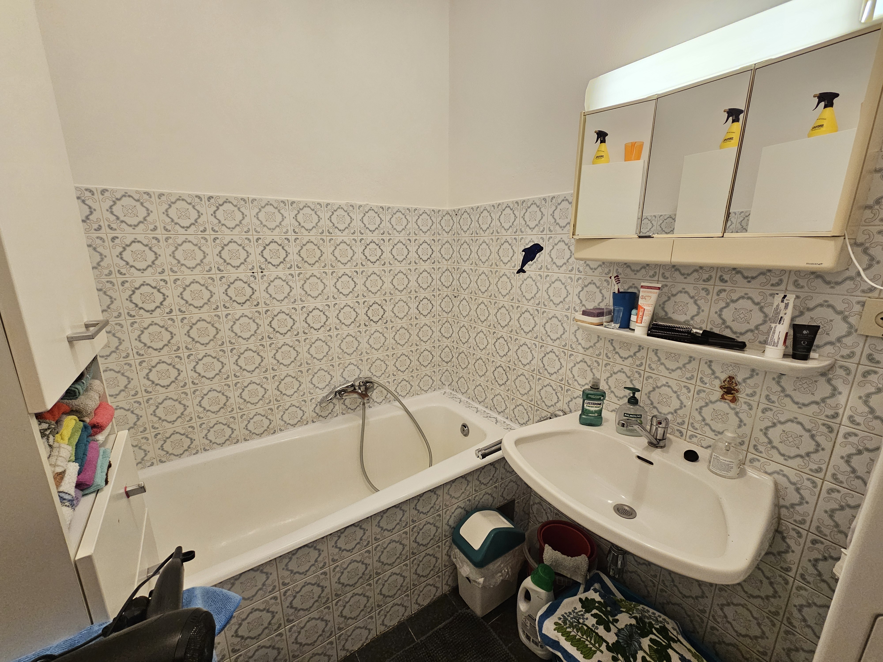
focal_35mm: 13
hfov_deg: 106.2
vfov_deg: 89.9
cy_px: 331
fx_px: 332
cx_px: 442
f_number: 2.2
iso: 320
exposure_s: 1/50
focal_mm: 2.2
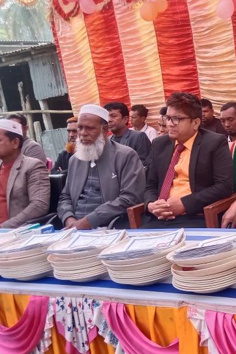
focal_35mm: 53
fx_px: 521
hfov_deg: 22.9
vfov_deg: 37.4
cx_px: 302
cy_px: 210
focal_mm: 3.65
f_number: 2.2
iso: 149
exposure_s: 1/100
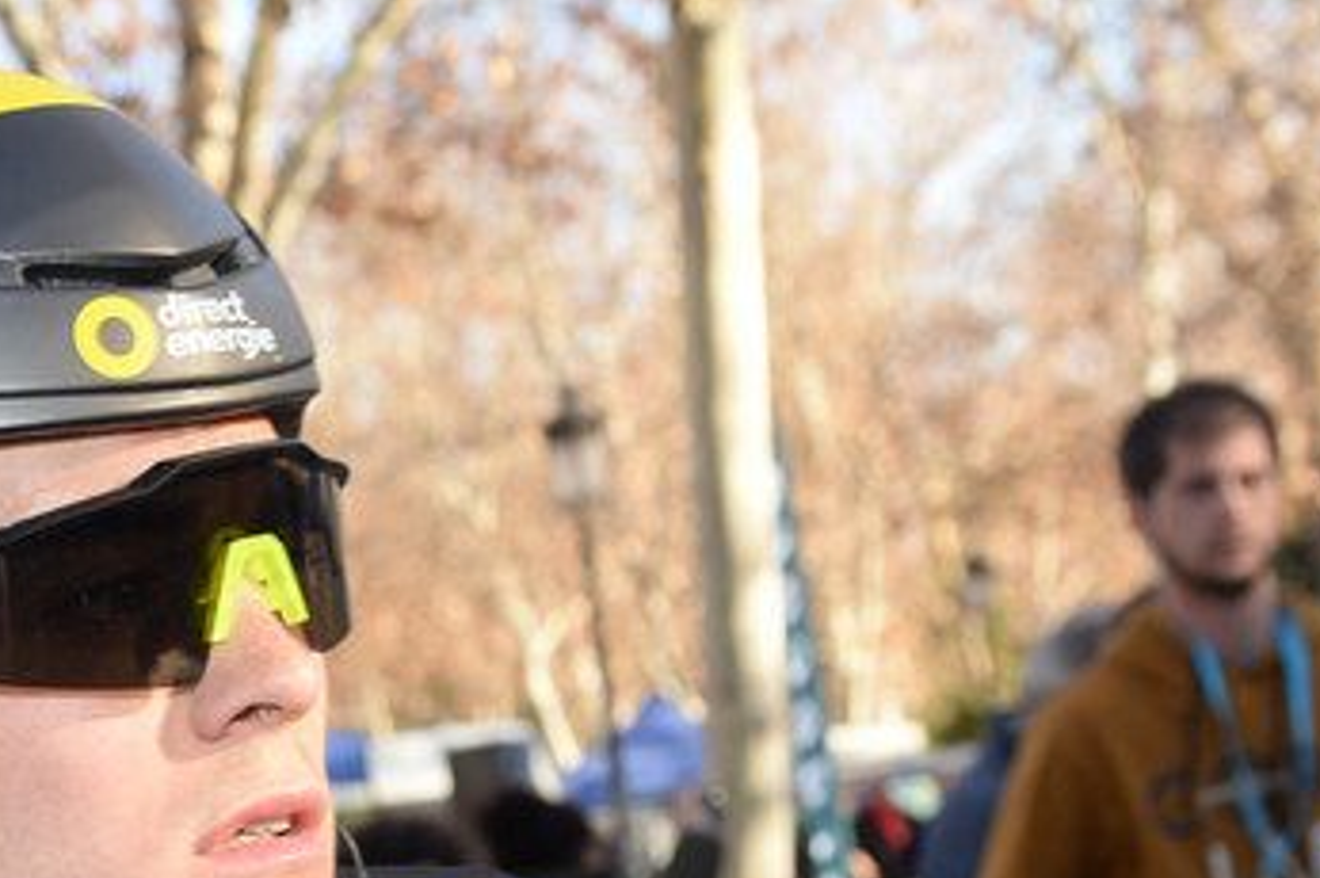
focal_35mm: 111
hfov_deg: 18.0
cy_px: 1092
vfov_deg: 12.0
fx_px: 4066
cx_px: 0
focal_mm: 32
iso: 200
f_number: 4.5
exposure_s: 1/250
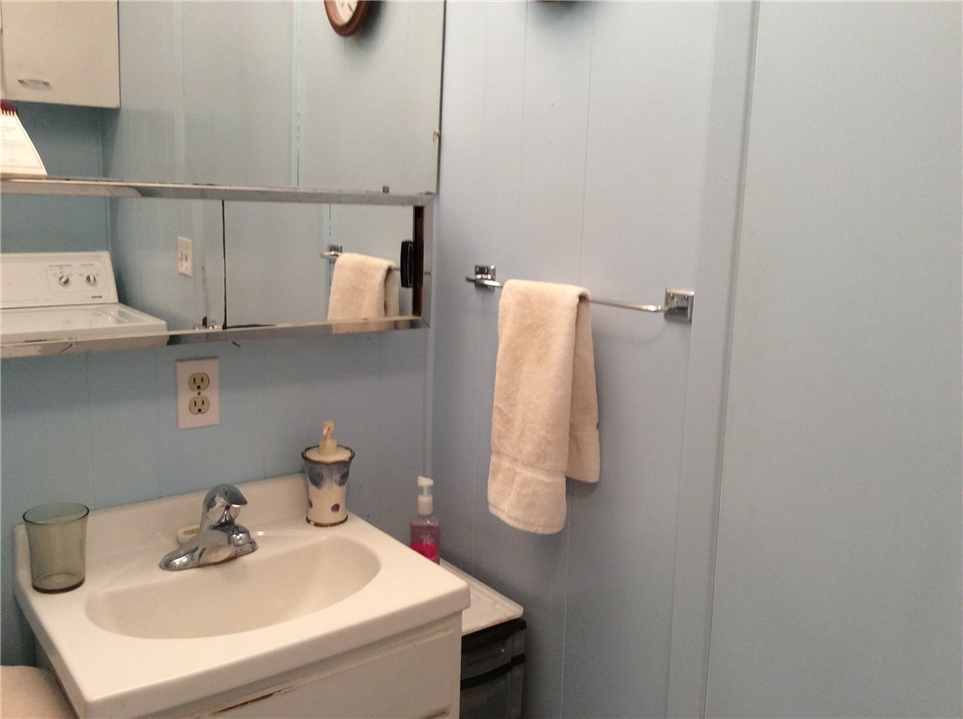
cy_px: 360
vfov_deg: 44.0
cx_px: 482
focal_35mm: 32
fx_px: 889
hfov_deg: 56.9
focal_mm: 3.3
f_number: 2.4
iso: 80
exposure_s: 1/24
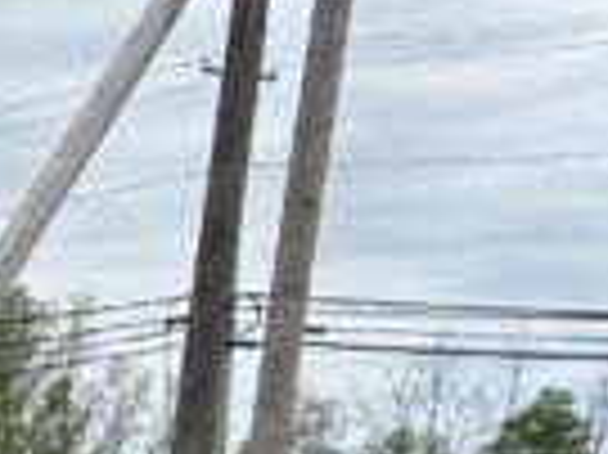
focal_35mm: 197
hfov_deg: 9.0
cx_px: -869
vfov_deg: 7.1
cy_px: 1124
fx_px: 3457
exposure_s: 1/3460
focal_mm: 5.7
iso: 50
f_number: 1.5
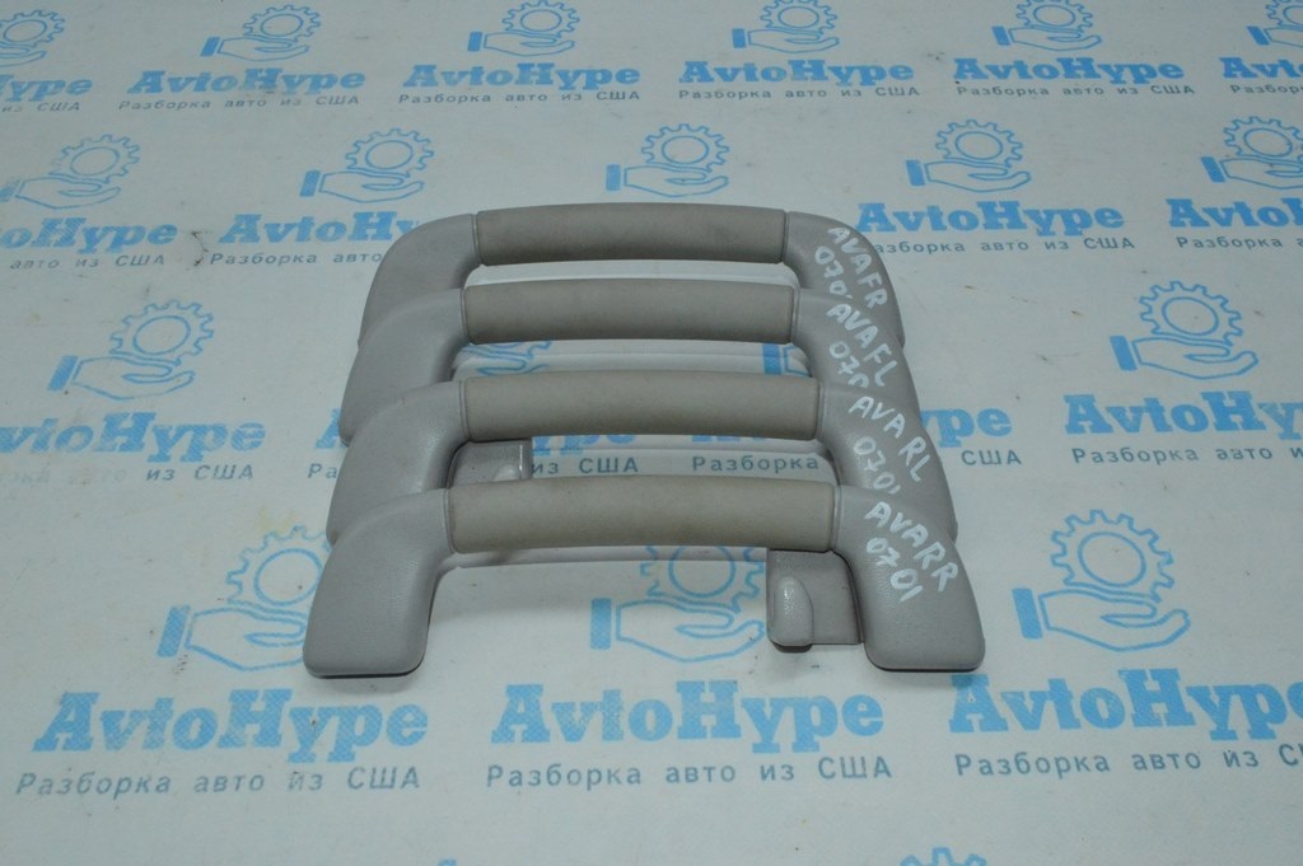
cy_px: 433
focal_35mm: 30
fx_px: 1085
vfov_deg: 43.5
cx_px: 652
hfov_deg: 62.0
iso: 4500
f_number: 16
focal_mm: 20
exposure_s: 1/200
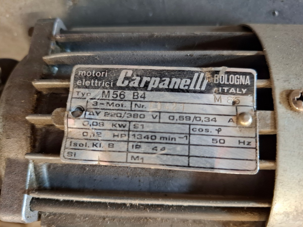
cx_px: 152
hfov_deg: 73.9
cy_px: 114
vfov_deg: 58.9
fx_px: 201
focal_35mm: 23
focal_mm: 5.54
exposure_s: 1/25
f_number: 1.8
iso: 320
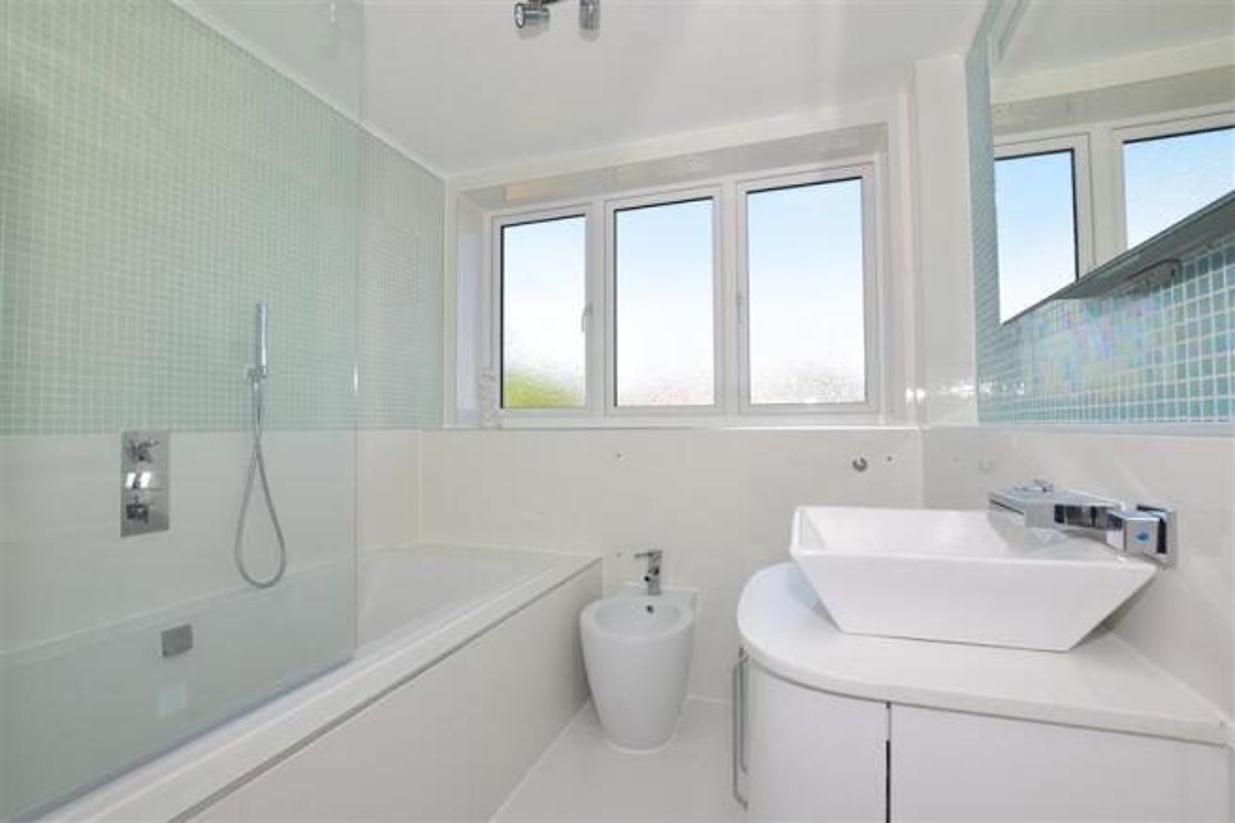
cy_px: 412
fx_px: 514
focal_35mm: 15
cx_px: 618
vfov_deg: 77.3
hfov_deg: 100.4
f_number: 8
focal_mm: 10
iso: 200
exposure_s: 1/200
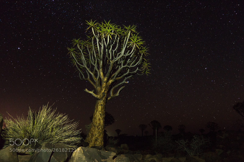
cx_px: 122
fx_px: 163
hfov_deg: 73.7
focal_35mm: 24
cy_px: 81
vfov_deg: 53.1
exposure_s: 30
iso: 1600
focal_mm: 24
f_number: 6.3
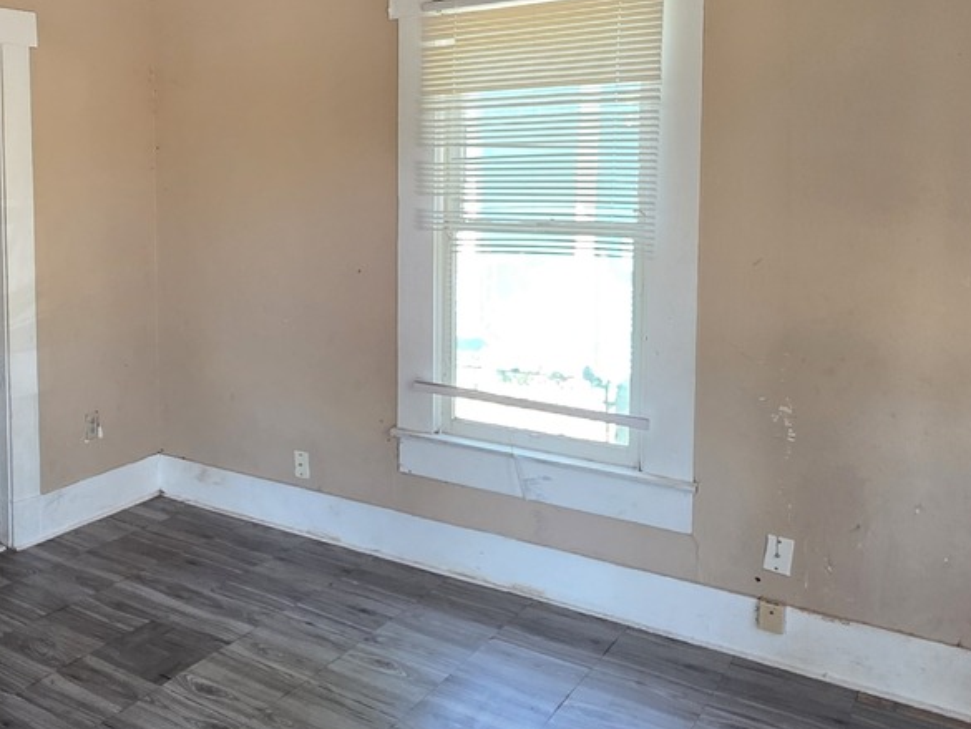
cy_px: 242
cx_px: 146
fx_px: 898
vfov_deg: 43.5
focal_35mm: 32
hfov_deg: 51.8
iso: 250
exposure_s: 1/120
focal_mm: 2.2
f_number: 1.9
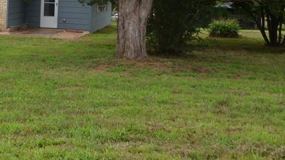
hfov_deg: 23.9
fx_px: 650
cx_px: 13
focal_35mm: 86
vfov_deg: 13.8
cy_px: -16
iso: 200
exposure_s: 1/200
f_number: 7.1
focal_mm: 28
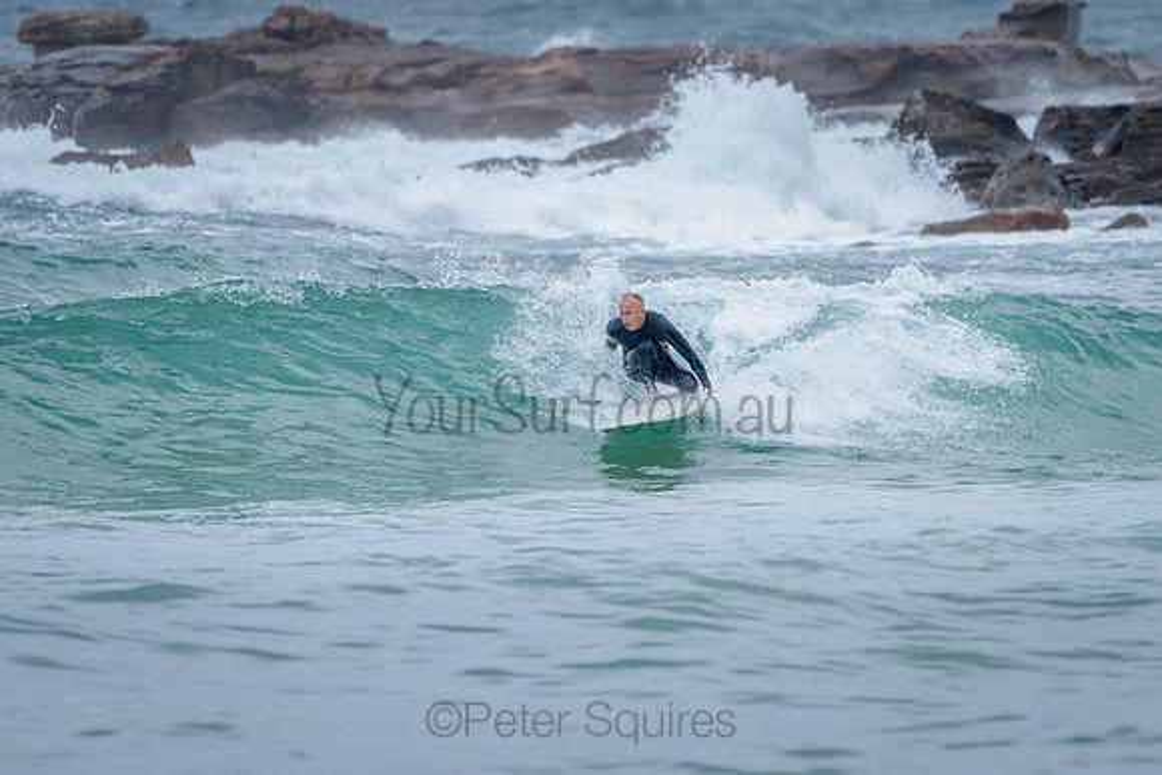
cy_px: 354
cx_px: 609
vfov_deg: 2.2
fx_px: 19797
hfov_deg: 3.4
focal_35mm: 613
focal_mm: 500
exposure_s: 1/800
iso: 360
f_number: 5.6
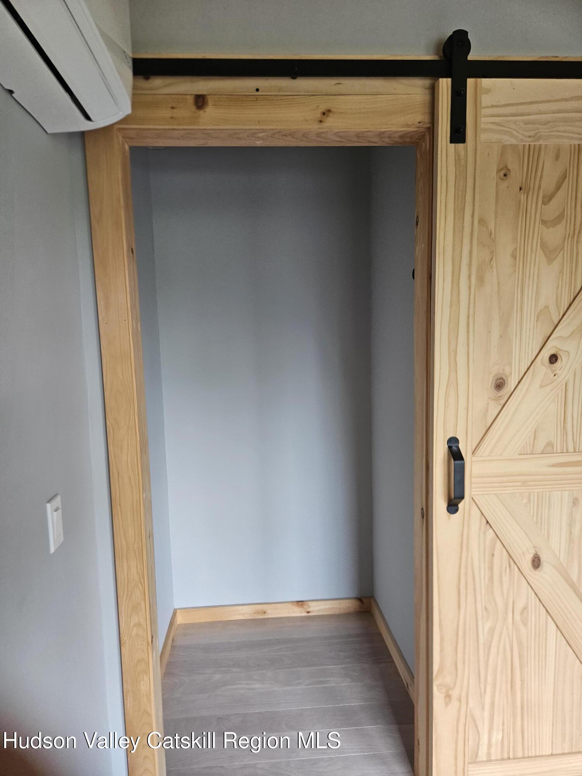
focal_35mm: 23
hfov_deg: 58.9
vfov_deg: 73.9
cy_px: 388
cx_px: 291
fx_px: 516
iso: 200
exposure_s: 1/120
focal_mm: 5.4
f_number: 1.8
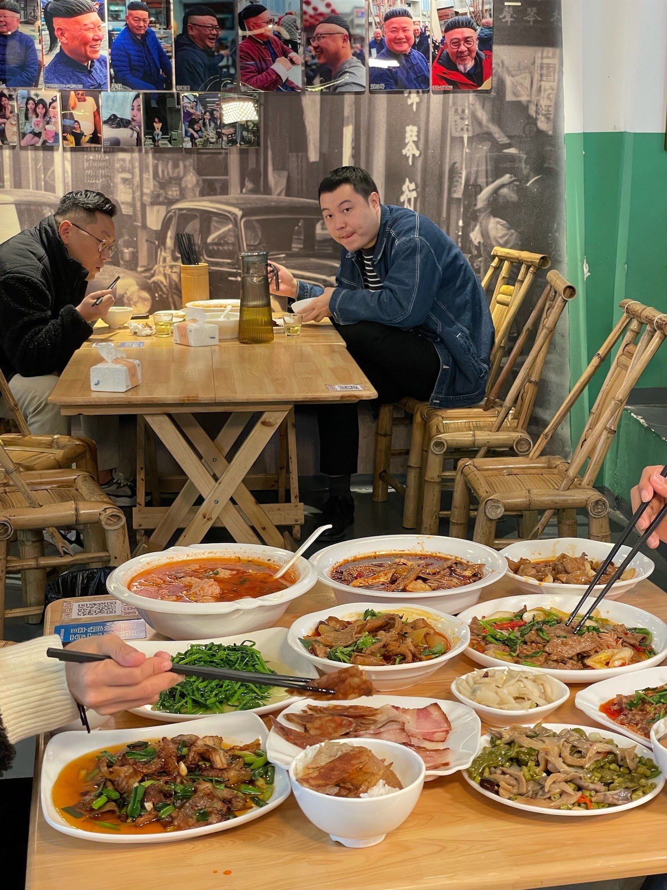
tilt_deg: -12.4
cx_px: 334
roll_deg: +0.3
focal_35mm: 52
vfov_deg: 36.8
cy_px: 445
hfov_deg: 28.0
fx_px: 1336
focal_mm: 6
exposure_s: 1/50
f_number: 2
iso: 200
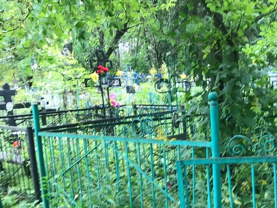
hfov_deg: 37.4
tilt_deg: -8.9
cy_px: 164
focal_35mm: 49
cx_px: 226
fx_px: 392
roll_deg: -2.6
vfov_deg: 29.1
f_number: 1.8
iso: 20
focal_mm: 3.99
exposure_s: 1/32
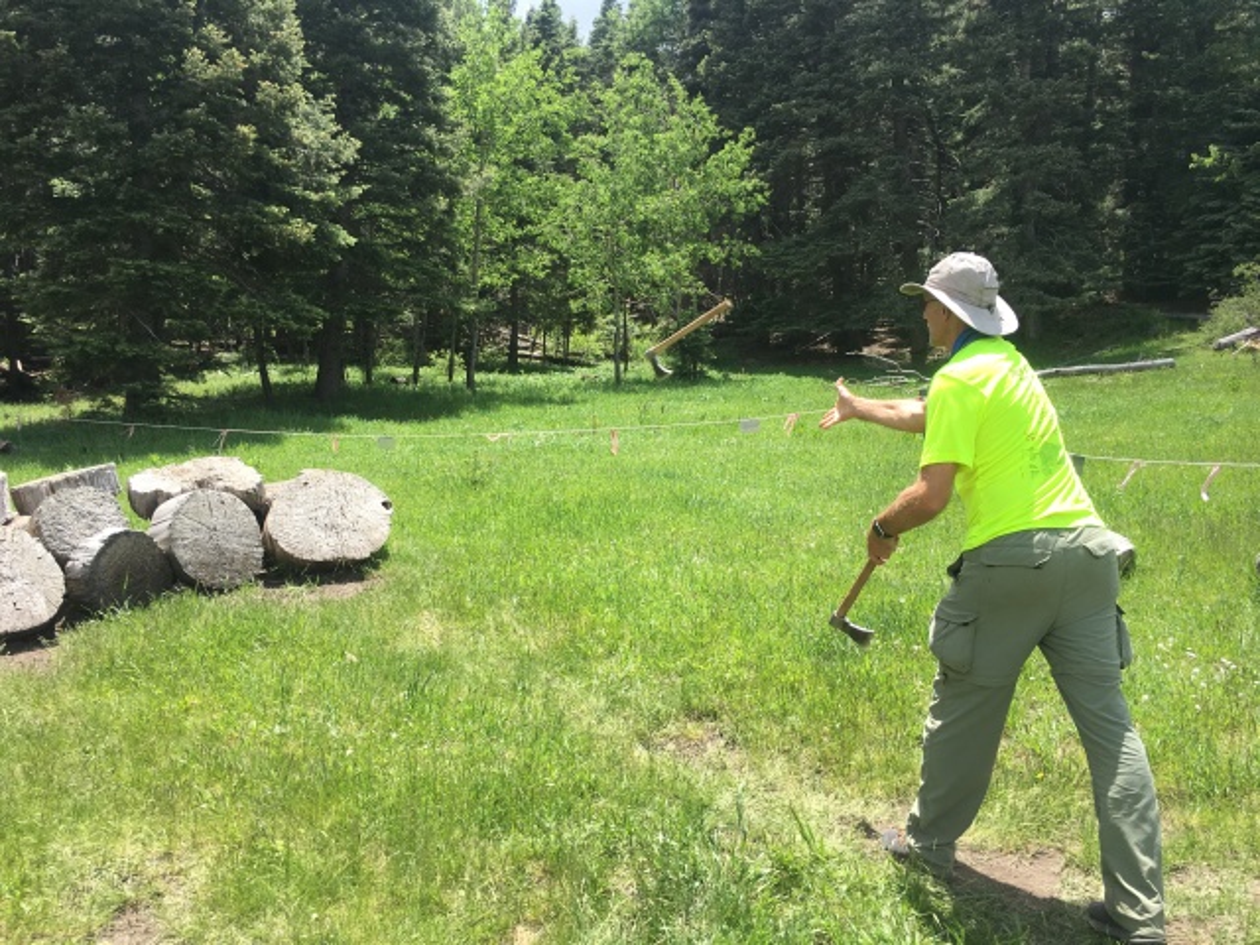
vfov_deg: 48.2
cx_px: 630
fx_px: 1056
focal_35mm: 29
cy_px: 472
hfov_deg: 61.7
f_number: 2.2
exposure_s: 1/686
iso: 25
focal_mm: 4.15
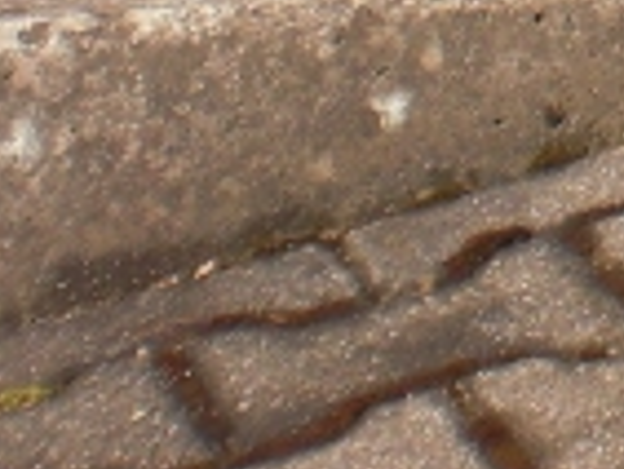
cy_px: -704
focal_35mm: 216
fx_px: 3897
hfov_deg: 8.4
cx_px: 1483
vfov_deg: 6.5
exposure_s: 1/250
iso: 64
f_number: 5.6
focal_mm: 6.3
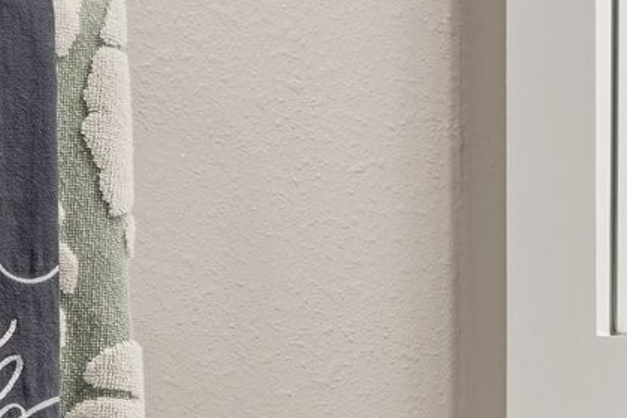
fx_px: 2804
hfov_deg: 12.2
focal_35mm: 161
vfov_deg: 8.4
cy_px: 555
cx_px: 896
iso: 500
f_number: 8
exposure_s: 1/30
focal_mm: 33
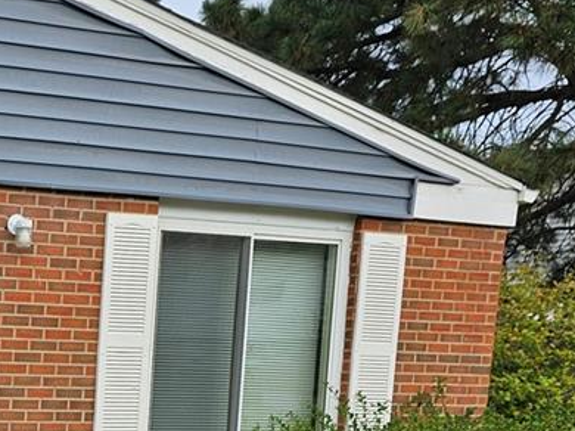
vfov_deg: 16.2
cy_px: 598
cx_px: -314
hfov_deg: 19.7
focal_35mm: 85
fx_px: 1411
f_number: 1.7
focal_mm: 6.3
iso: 10
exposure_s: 1/397
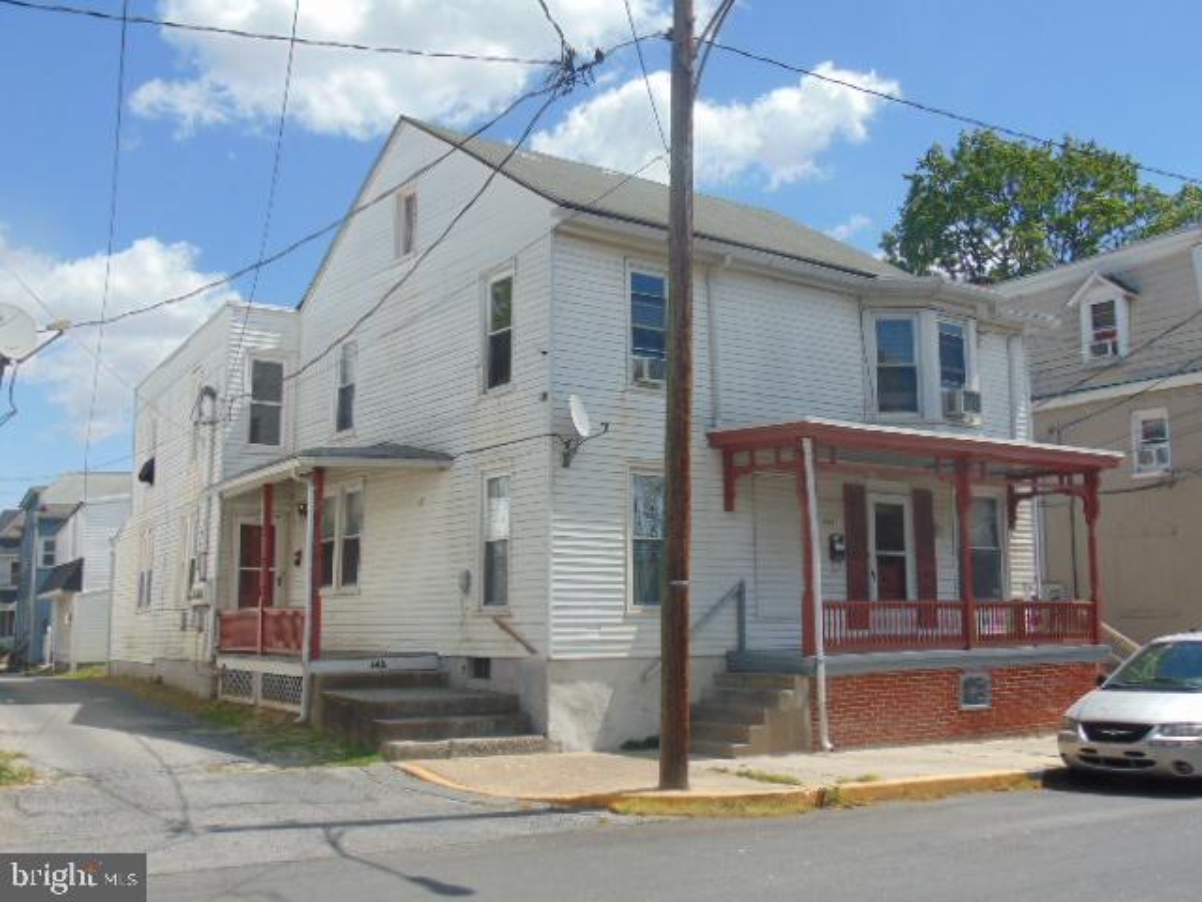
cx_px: 601
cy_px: 451
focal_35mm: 39
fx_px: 1354
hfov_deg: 47.9
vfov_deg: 36.8
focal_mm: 6.9
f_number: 8.5
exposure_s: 1/250
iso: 80
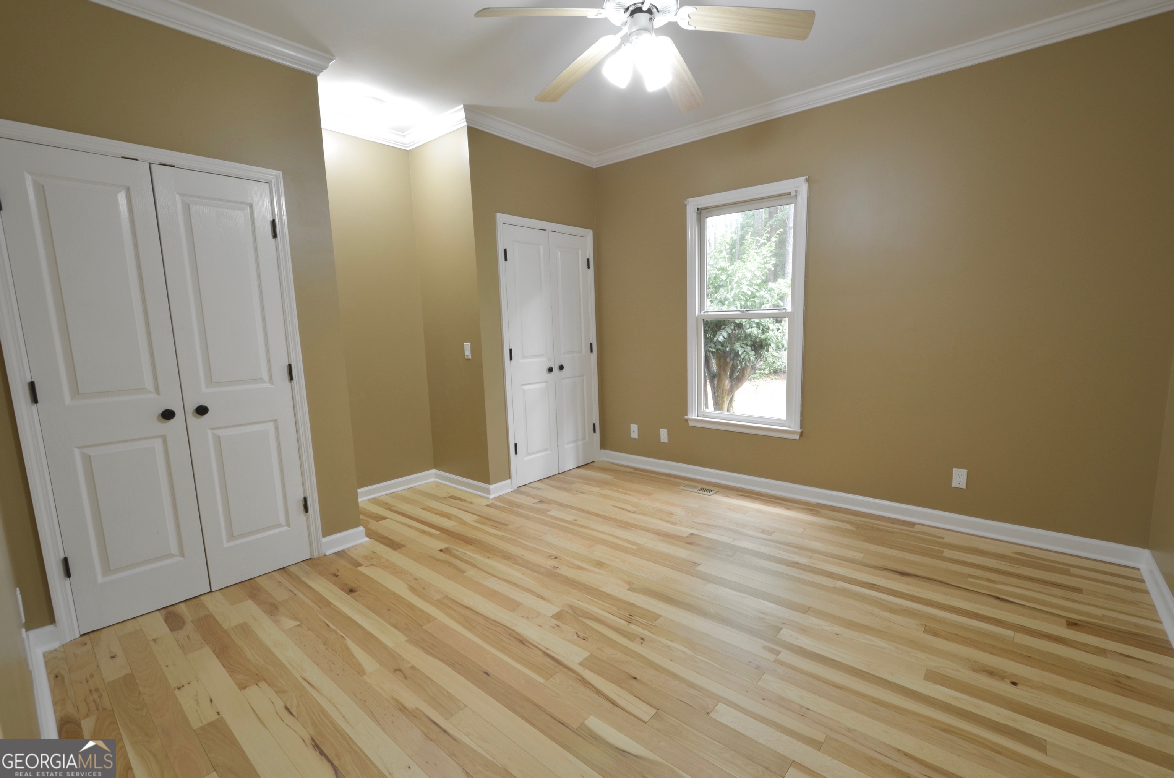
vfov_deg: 77.1
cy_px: 389
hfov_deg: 100.5
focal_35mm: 15
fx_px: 488
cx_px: 587
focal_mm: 10
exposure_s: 1/3
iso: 200
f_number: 9
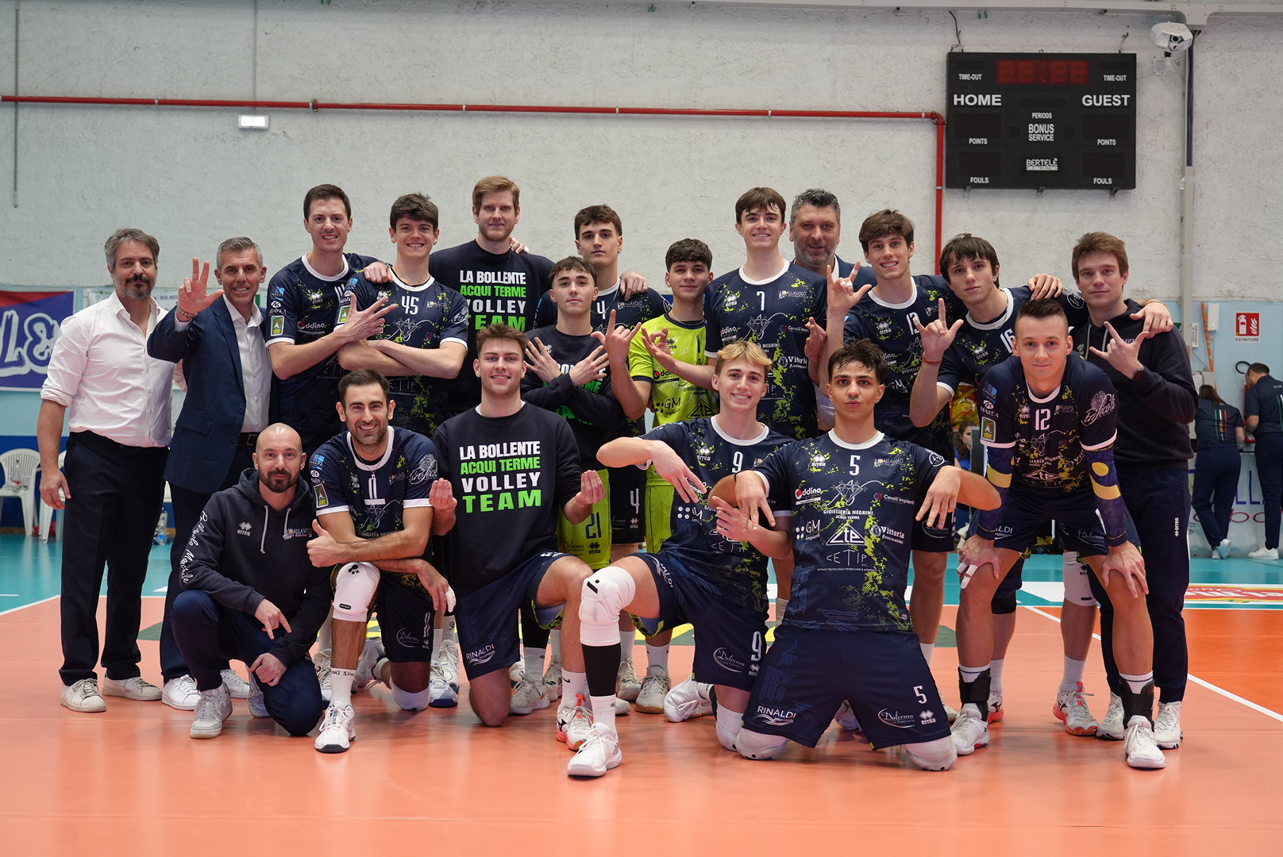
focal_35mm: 46
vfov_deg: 29.3
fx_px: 1641
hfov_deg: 42.7
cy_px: 428
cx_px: 642
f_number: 4
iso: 1600
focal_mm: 46
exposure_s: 1/160
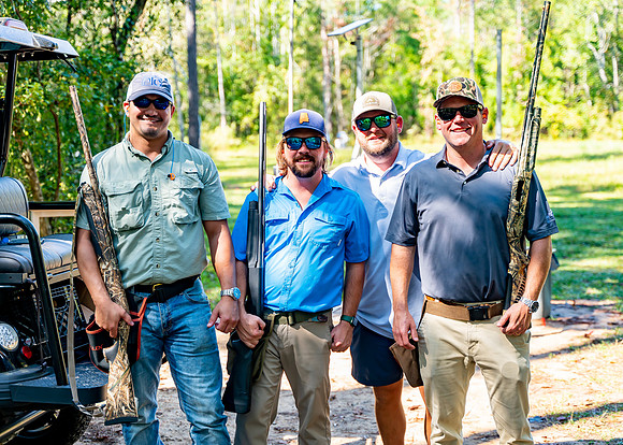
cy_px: 226
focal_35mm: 58
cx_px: 310
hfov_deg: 33.8
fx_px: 1025
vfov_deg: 24.5
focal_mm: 53
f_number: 2.8
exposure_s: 1/250
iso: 100
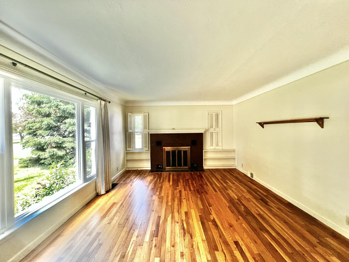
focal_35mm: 13
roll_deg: +1.1
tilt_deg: -1.1
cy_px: 131
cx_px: 174
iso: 250
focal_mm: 1.57
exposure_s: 1/78
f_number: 1.8
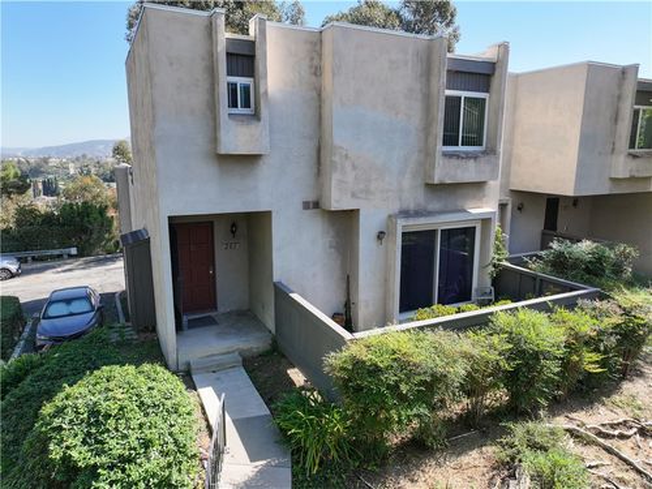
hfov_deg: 71.6
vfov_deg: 56.8
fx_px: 452
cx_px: 326
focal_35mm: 24
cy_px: 244
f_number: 2.8
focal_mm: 12.29
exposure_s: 1/1250
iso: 210
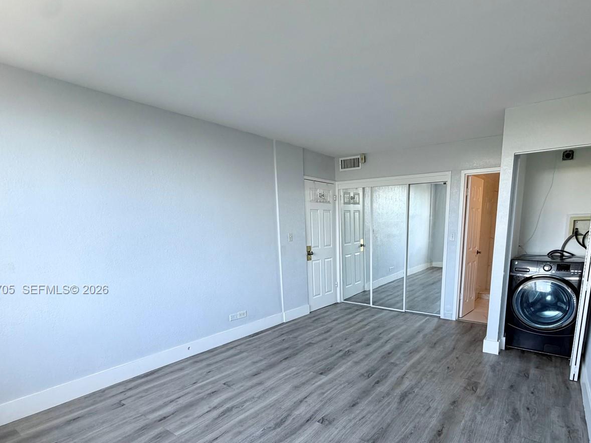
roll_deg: +1.0
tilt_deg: -11.6
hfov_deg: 83.7
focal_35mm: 19
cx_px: 353
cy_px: 290
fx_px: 324
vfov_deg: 67.1
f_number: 2.2
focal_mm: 2.22
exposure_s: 1/121
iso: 125
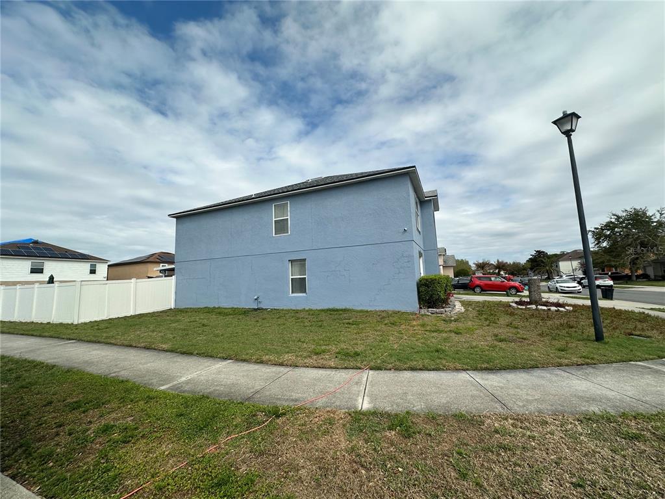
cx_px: 332
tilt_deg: +7.2
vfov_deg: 85.7
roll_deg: +2.2
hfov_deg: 102.1
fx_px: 269
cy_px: 250
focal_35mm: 14
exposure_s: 1/2398
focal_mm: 2.22
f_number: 2.2
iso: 50
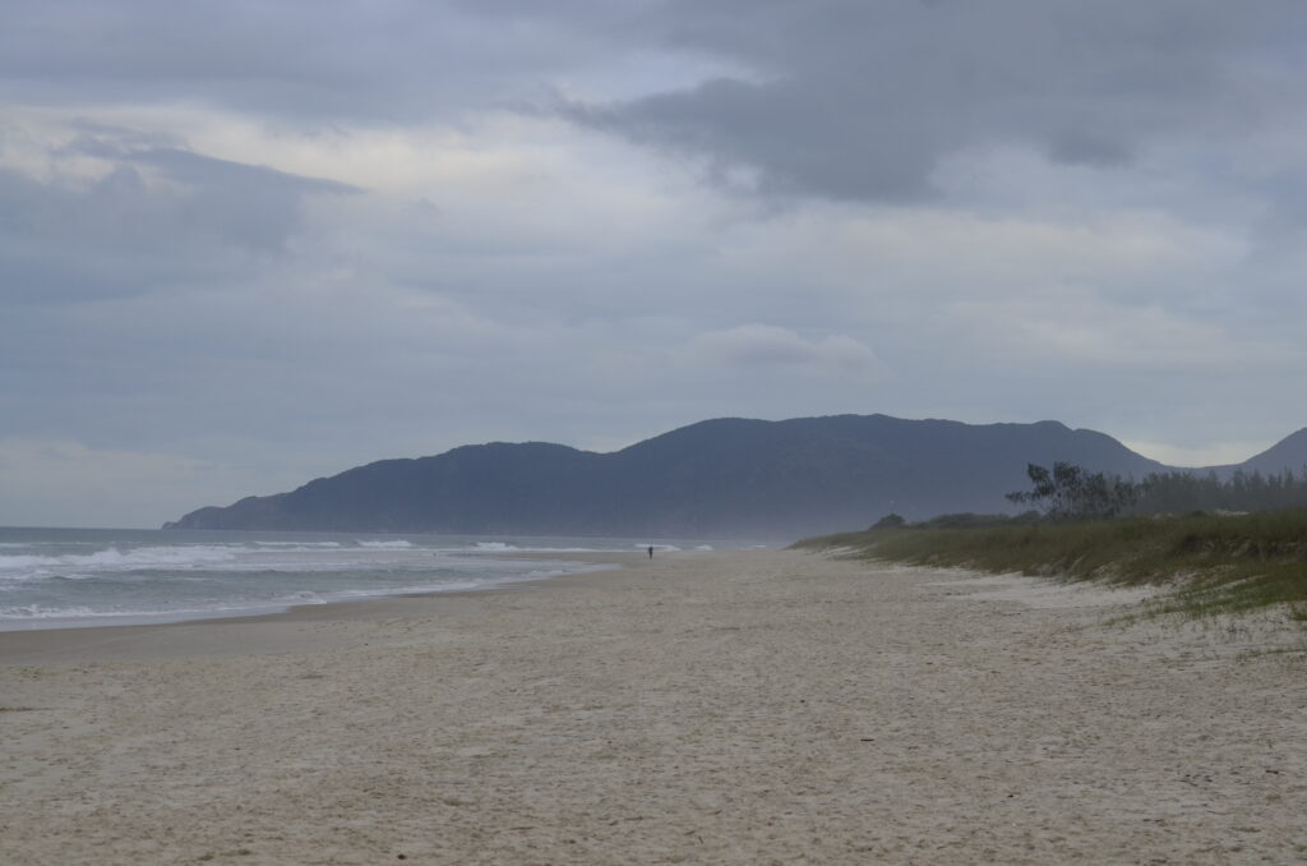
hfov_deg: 19.5
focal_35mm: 105
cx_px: 654
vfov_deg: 13.0
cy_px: 433
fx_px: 3804
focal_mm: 70
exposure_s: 1/200
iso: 320
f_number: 8
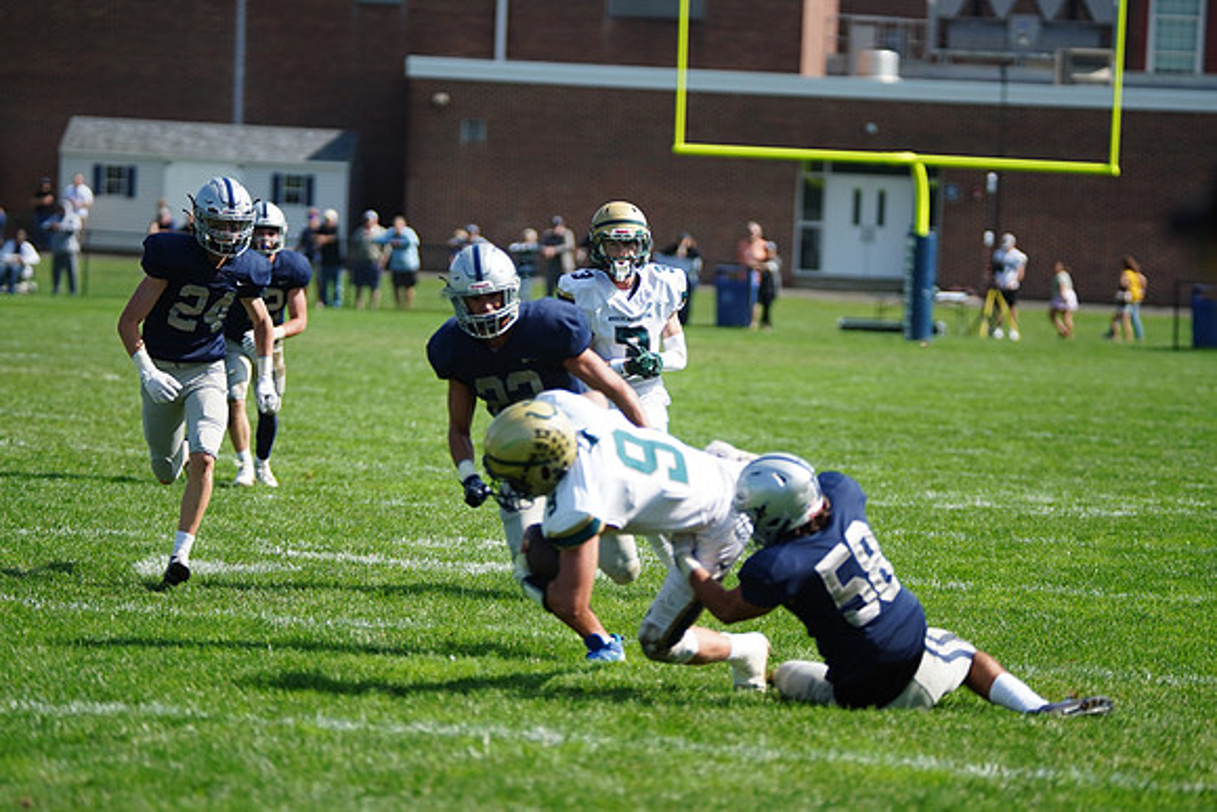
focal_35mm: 176
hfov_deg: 11.7
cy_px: 406
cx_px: 608
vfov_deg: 7.8
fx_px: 5951
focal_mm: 176
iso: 400
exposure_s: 1/4000
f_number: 2.8
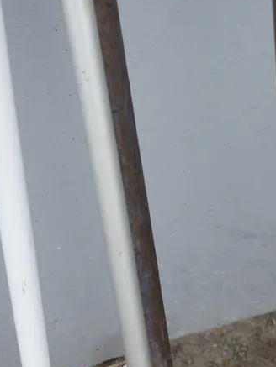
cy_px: 378
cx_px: 184
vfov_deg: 24.6
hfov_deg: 19.6
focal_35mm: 75
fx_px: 797
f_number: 3.6
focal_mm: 16
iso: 200
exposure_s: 1/125
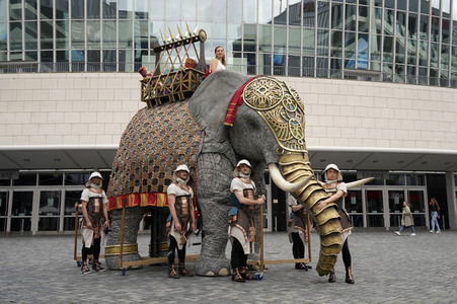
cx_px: 228
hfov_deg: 55.8
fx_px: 431
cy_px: 152
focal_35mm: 34
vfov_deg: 38.8
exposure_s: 1/250
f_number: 8
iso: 640
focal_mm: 34
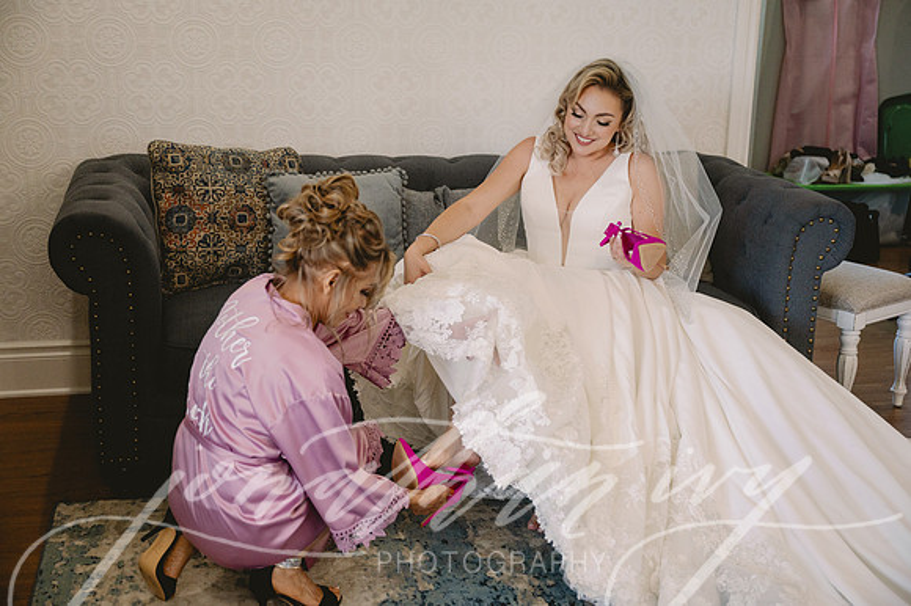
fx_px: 1087
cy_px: 303
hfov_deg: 45.5
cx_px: 456
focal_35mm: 43
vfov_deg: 31.2
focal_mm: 43
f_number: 2.8
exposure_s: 1/640
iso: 1600
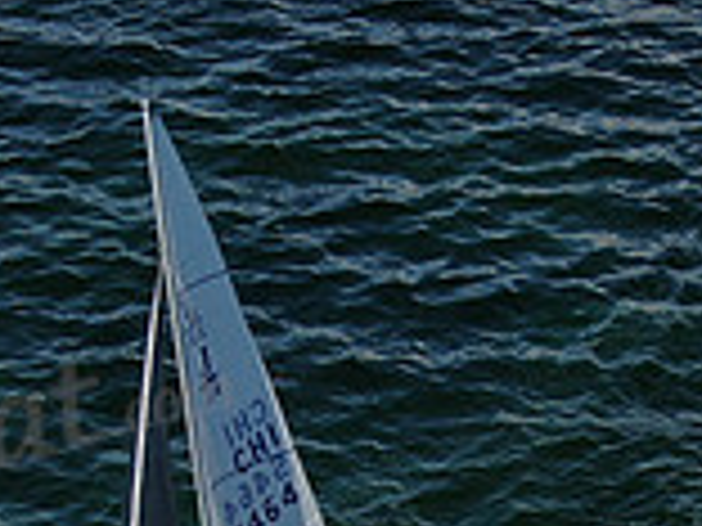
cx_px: 500
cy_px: 654
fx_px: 3630
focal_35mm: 179
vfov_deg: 8.2
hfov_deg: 11.0
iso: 100
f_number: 3.8
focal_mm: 8.6
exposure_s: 1/1250
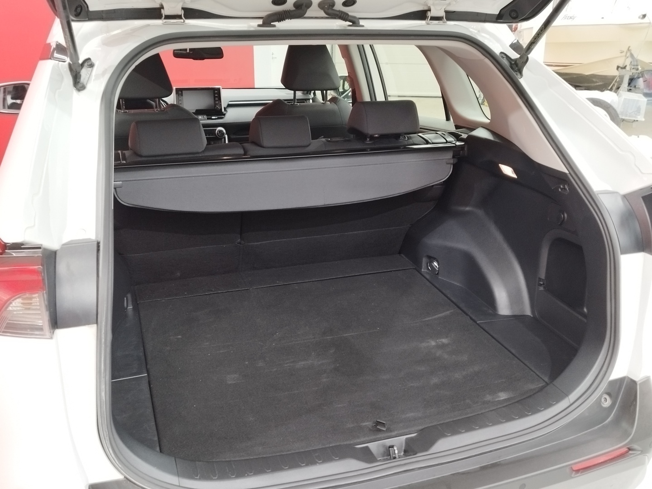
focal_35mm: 25
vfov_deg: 54.9
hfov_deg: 69.4
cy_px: 244
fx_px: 471
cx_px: 326
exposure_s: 1/33.3
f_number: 1.89
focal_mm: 5.95
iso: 340
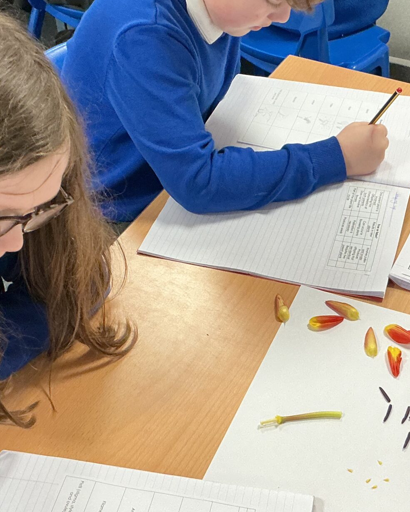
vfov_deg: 31.9
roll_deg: +1.3
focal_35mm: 59
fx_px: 895
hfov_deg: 25.8
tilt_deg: -41.1
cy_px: 247
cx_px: 247
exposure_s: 1/60
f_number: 1.8
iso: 125
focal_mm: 3
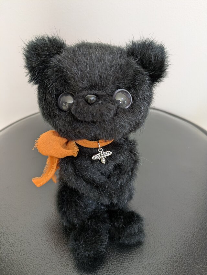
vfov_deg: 69.4
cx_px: 104
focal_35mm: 25
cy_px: 138
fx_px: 199
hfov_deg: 54.9
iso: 90
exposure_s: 1/24
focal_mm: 5.43
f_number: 1.89
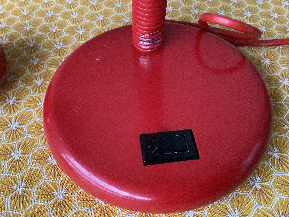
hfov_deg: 58.4
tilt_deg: -51.2
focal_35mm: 31
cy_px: 108
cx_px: 144
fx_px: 259
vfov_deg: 45.4
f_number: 2.4
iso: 640
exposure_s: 1/24
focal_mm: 3.3
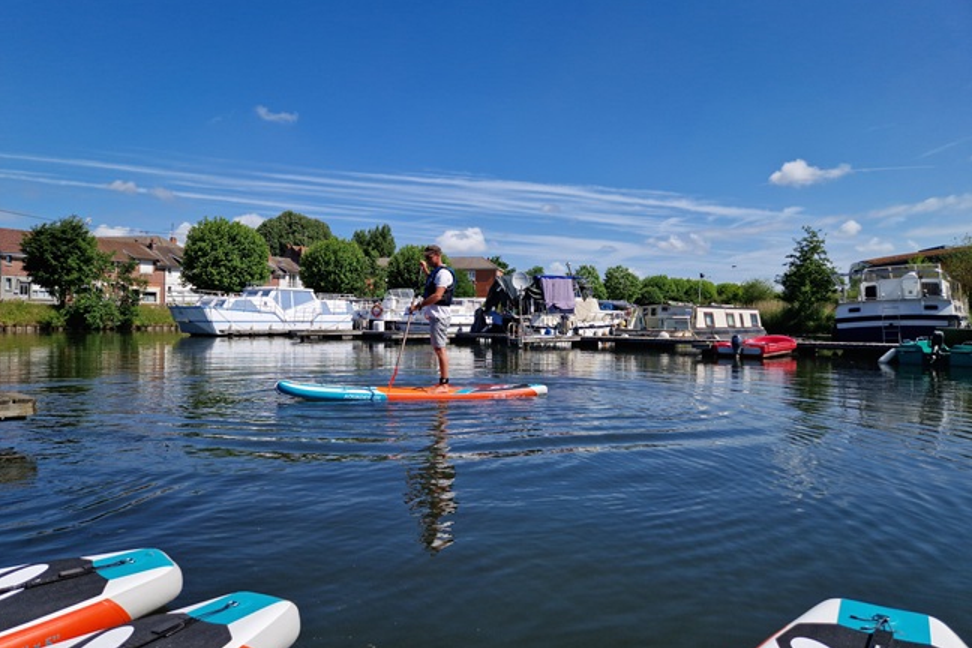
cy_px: 308
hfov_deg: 73.7
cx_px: 486
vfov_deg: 53.1
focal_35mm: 24
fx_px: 648
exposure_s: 1/2304
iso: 50
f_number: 1.8
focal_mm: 5.4
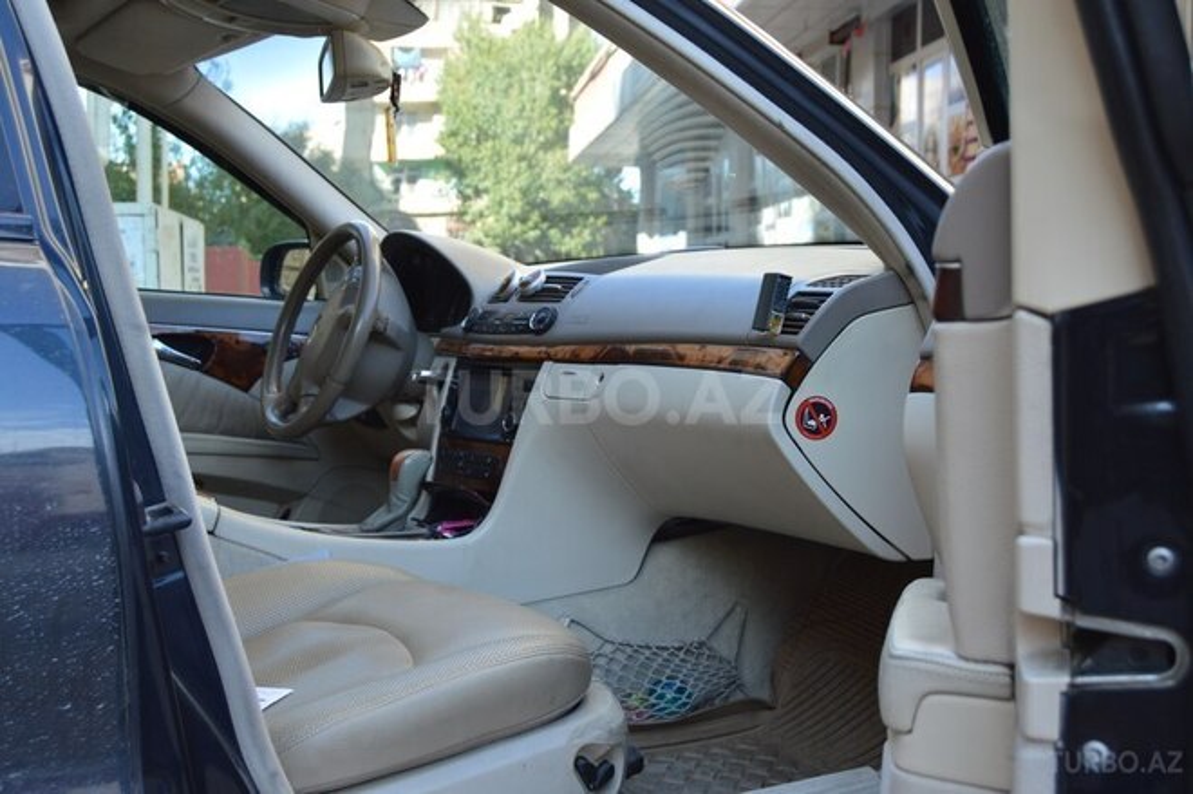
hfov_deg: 46.4
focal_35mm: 42
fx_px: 1391
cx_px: 596
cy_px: 397
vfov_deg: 31.8
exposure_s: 1/60
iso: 100
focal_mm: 28
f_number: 6.3
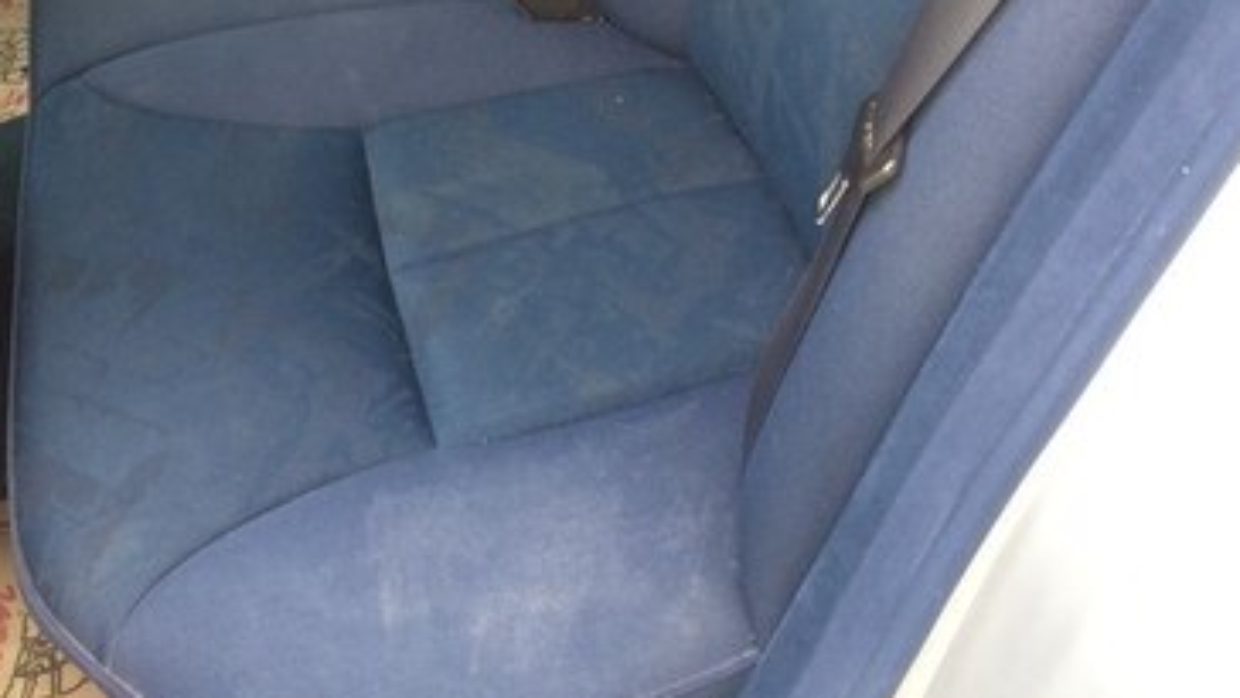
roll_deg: +9.4
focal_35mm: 43
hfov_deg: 47.3
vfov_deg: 25.4
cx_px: 630
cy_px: -95
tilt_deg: -36.6
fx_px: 1414
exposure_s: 1/33
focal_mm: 4.15
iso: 100
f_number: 2.2
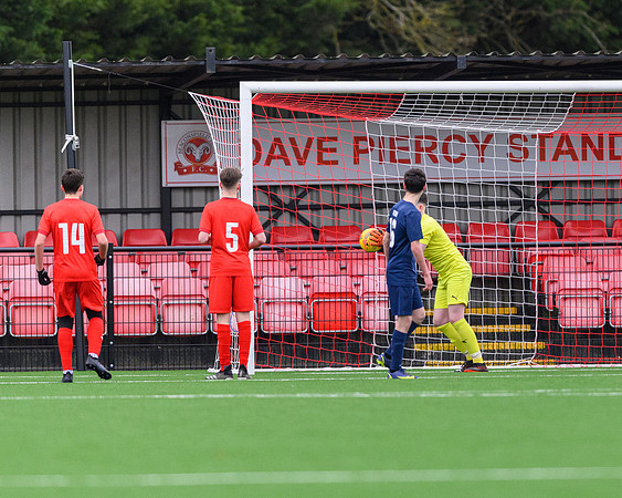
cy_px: 310
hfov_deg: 2.9
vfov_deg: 2.3
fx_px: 12170
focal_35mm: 661
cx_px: 425
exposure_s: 1/2000
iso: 3600
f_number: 2.8
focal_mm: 400
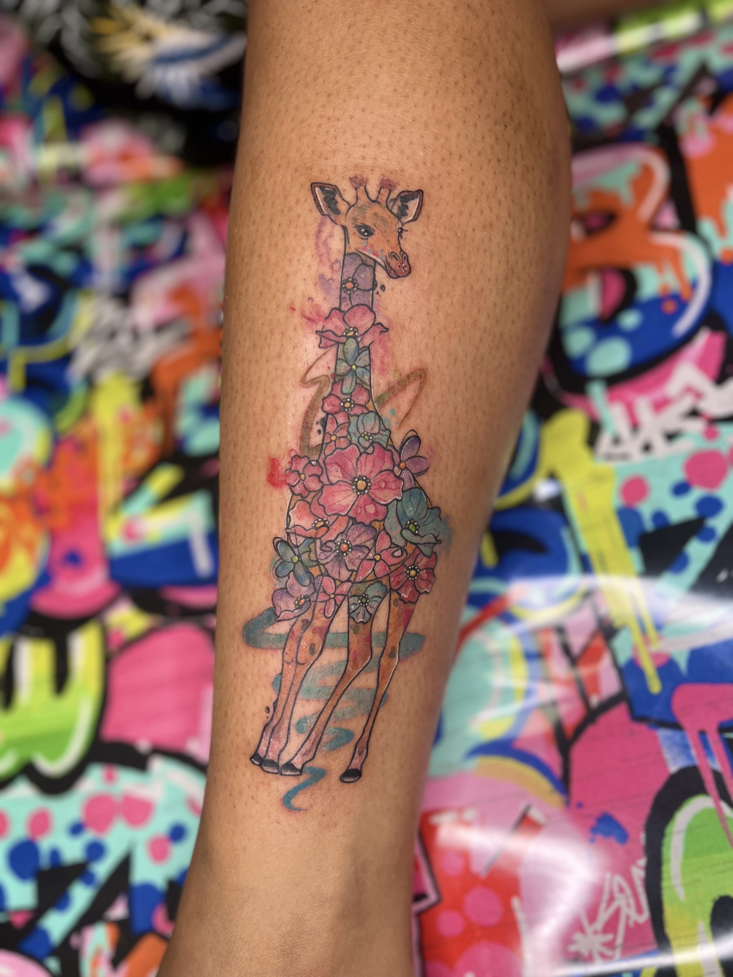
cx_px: 366
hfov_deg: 53.1
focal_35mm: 26
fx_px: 734
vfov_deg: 67.3
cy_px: 488
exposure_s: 1/242
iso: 50
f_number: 1.5
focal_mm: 5.7
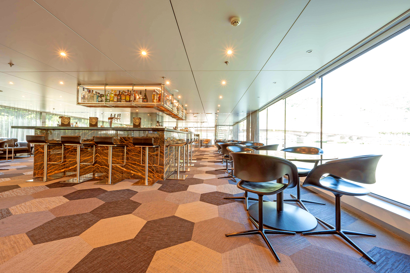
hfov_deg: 104.3
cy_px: 136
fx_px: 159
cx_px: 205
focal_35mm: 14
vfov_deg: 81.1
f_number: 11
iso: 100
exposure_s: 1
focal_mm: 14
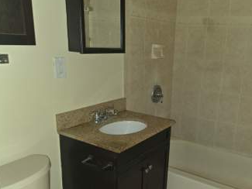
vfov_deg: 41.5
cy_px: 119
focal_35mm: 34
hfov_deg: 52.8
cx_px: 170
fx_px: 248
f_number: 1.7
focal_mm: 6.3
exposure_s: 1/17.4
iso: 125
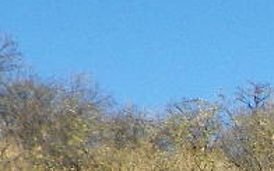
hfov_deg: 7.7
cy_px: 488
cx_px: 882
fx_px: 1708
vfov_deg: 5.4
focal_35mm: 229
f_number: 5
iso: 64
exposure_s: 1/400
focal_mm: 5.9
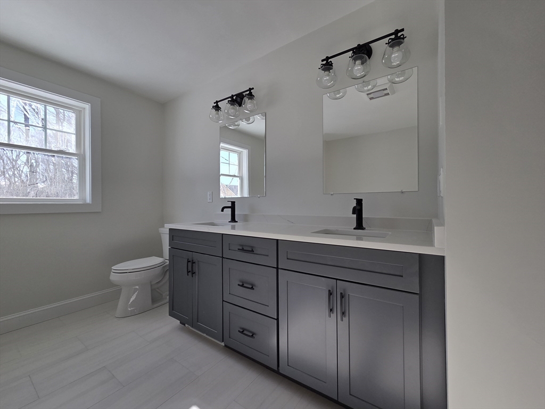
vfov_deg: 89.9
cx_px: 272
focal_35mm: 13
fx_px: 205
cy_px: 204
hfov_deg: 106.2
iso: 50
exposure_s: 1/430
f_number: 2.2
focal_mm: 2.2
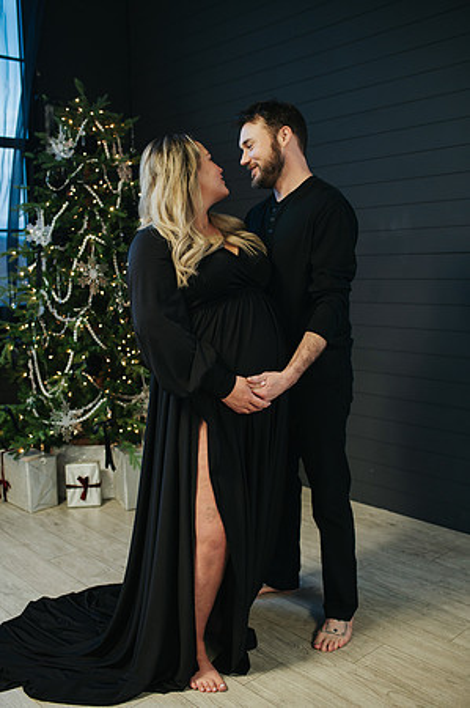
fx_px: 687
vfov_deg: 54.5
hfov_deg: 37.8
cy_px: 354
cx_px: 235
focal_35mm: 35
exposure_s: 1/320
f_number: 3.2
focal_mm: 35
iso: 800
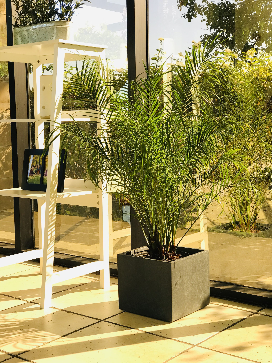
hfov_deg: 25.7
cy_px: 182
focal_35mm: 57
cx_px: 136
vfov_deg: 33.8
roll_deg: +1.5
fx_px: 597
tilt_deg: -4.9
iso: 25
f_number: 2.8
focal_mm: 6.6
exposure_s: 1/120
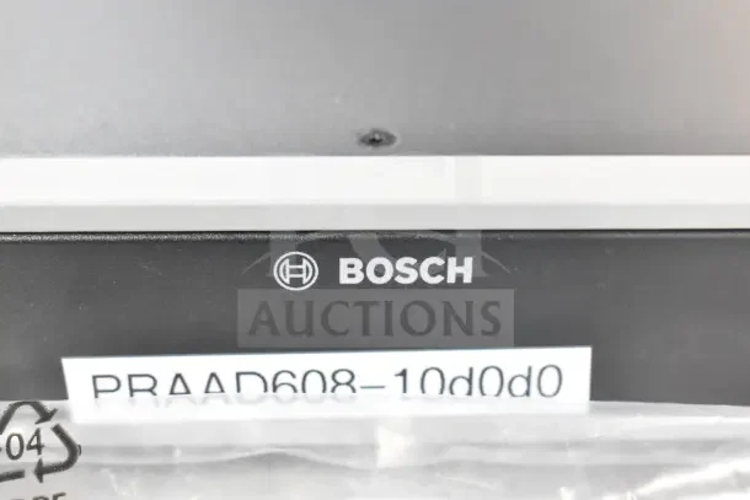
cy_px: 250
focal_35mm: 63
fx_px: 1313
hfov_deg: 31.9
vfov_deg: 21.6
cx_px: 375
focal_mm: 42
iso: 6400
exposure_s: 1/125
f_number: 5.6
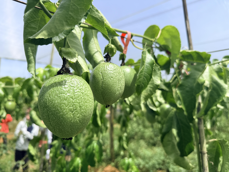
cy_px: 86
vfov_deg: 56.8
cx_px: 114
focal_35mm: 24
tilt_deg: +8.6
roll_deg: -2.2
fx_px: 159
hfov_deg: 71.6
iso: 80
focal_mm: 6.76
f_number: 1.78
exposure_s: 1/3021
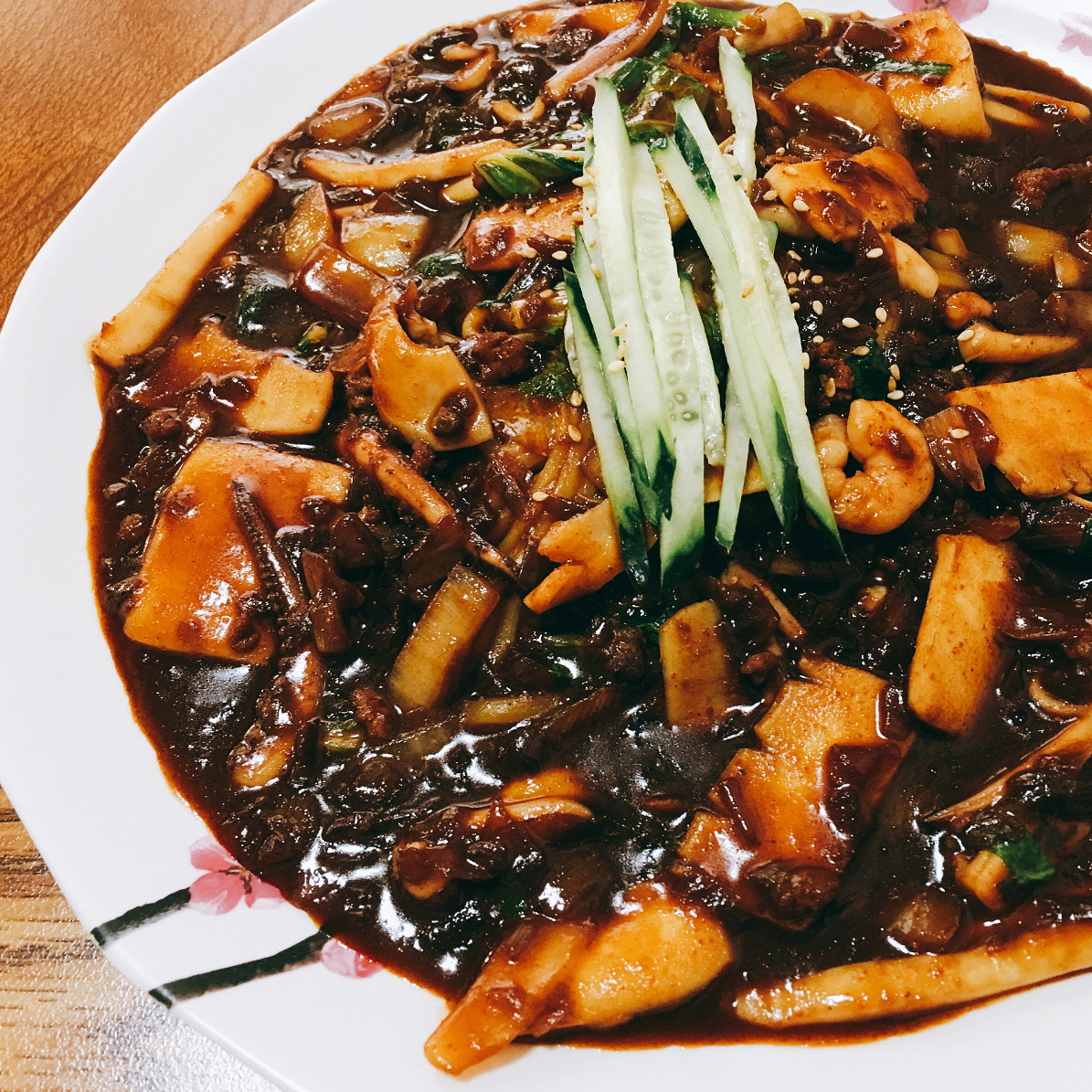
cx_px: 725
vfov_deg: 47.2
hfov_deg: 46.5
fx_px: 1249
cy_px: 542
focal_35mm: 35
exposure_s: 1/15
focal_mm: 4.15
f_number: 2.2
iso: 50
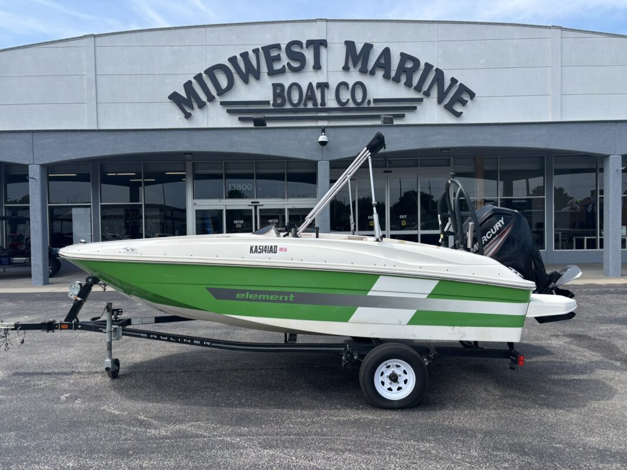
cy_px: 235
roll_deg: +0.6
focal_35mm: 26
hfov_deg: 67.3
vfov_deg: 53.1
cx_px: 314
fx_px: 471
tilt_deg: +0.1
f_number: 1.6
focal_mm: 5.96
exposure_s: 1/2288
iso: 50
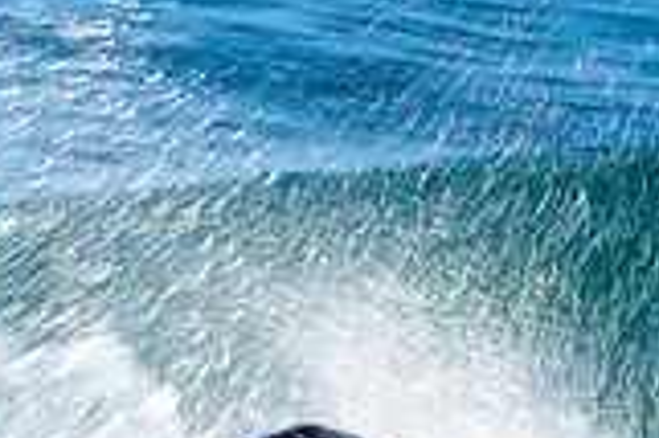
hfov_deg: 0.8
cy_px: 632
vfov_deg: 0.5
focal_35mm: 2708
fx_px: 49520
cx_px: 344
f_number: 20
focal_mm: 500
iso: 100
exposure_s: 1/25
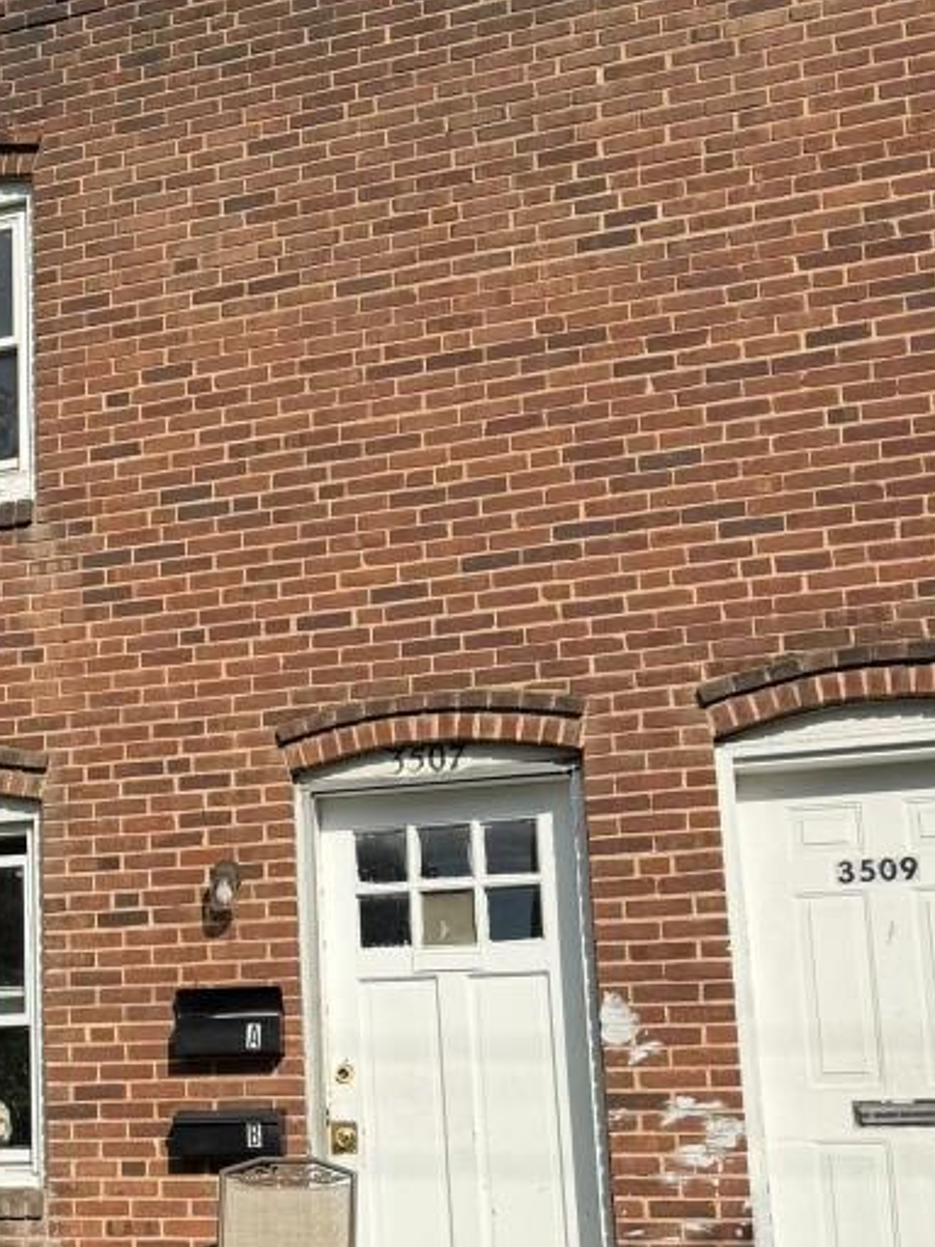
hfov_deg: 28.7
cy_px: 862
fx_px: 1729
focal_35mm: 48
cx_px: 44
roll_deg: +1.3
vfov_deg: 39.0
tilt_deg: +12.1
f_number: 1.78
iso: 80
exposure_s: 1/4167
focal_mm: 6.76
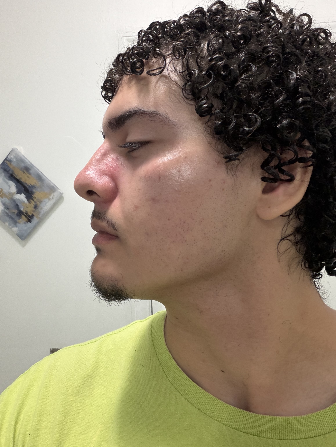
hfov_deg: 46.8
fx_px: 388
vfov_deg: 60.0
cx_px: 168
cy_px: 224
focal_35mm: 30
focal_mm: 2.71
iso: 200
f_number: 1.9
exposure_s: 1/60
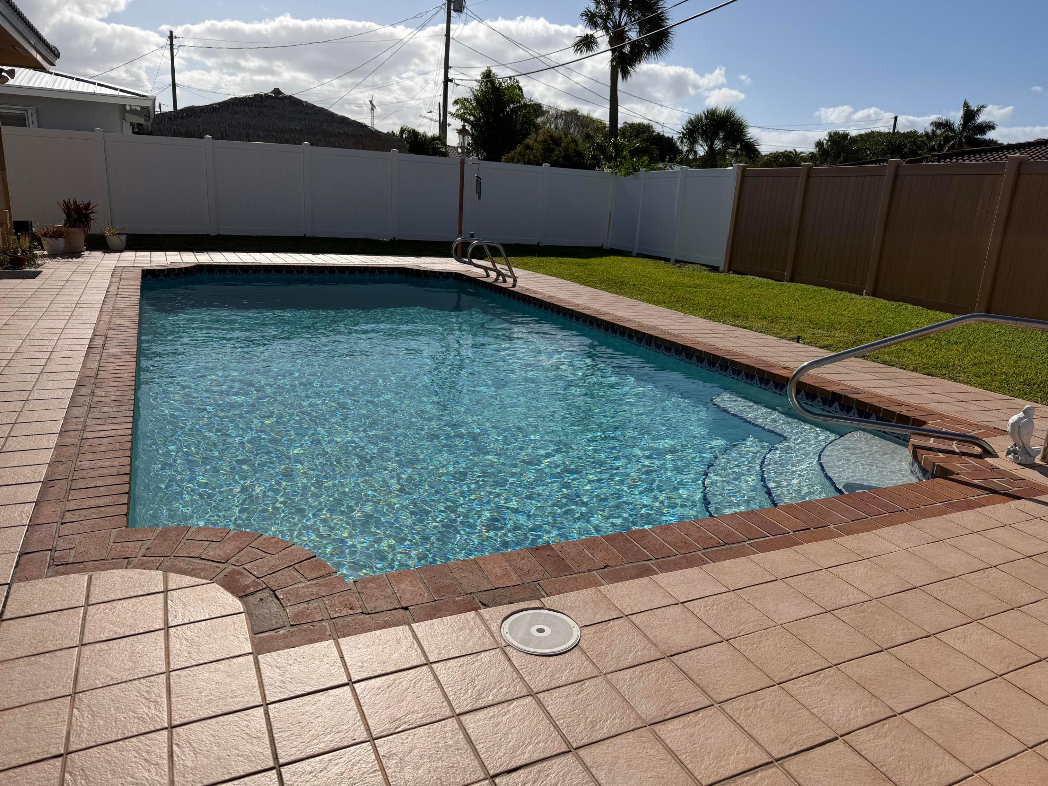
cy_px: 393
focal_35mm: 24
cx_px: 524
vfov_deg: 56.8
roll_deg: -2.1
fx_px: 727
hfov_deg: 71.6
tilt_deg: -15.9
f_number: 1.78
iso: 80
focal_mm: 6.76
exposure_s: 1/14286
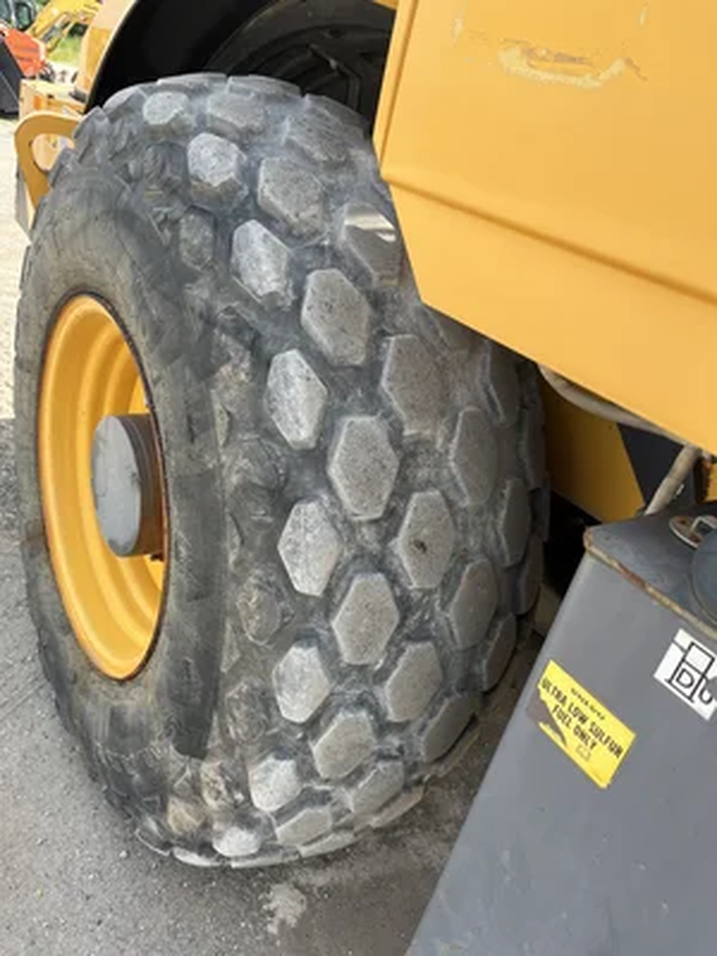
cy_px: 478
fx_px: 718
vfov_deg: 67.3
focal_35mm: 26
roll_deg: -11.4
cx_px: 358
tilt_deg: -26.0
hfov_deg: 53.1
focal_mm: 5.1
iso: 50
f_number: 1.6
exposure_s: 1/871
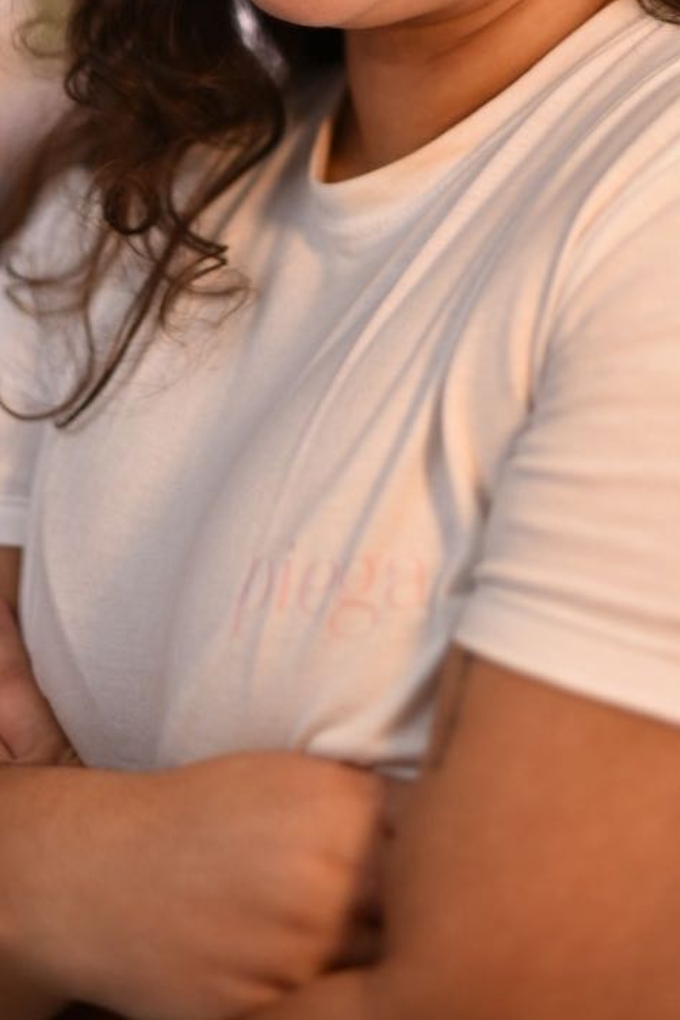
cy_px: -90
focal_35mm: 114
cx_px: 327
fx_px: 3230
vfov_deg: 17.4
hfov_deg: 12.0
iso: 100
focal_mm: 50
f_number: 1.8
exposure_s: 1/800
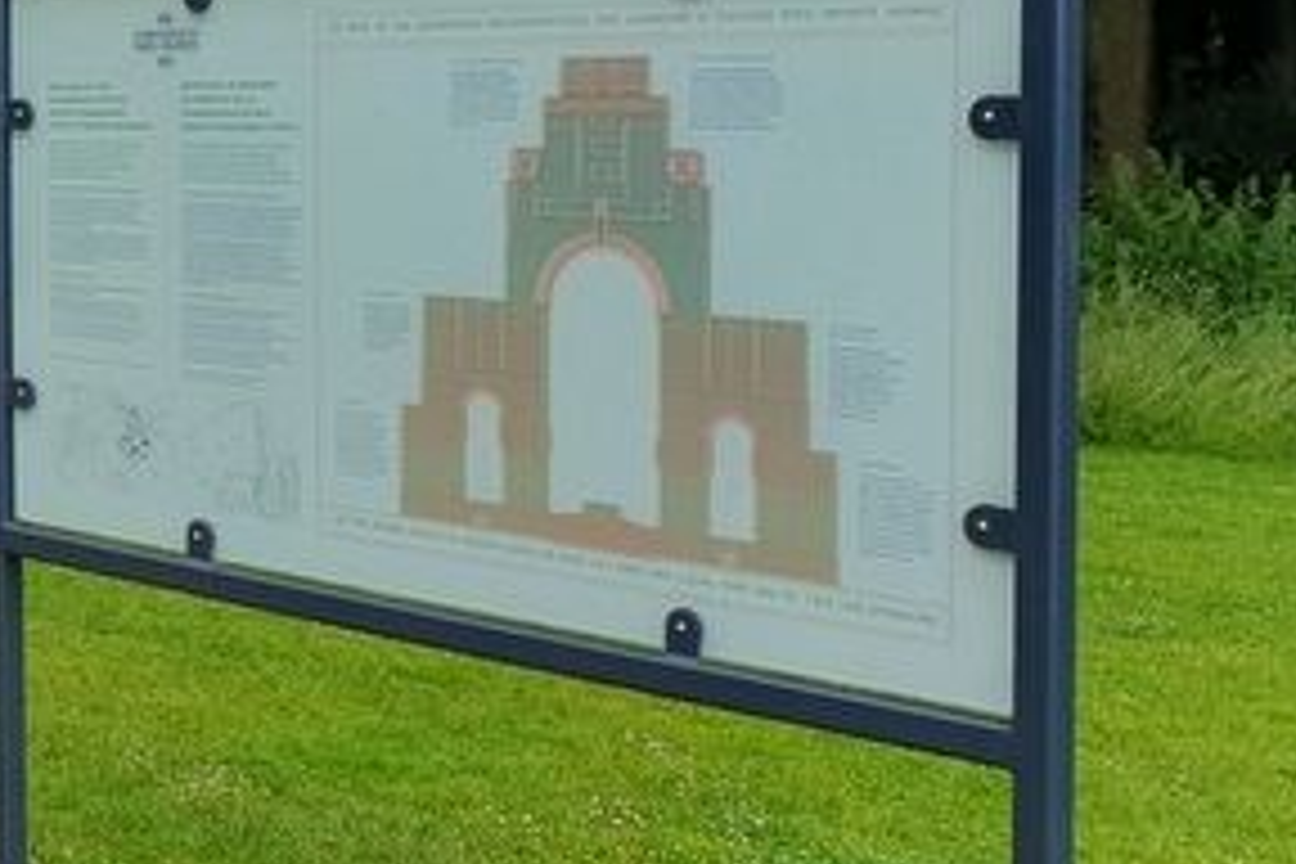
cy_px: 171
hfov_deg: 23.8
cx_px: -382
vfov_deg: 18.0
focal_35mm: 75
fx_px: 2700
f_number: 2.4
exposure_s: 1/922
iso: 50
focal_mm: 4.32
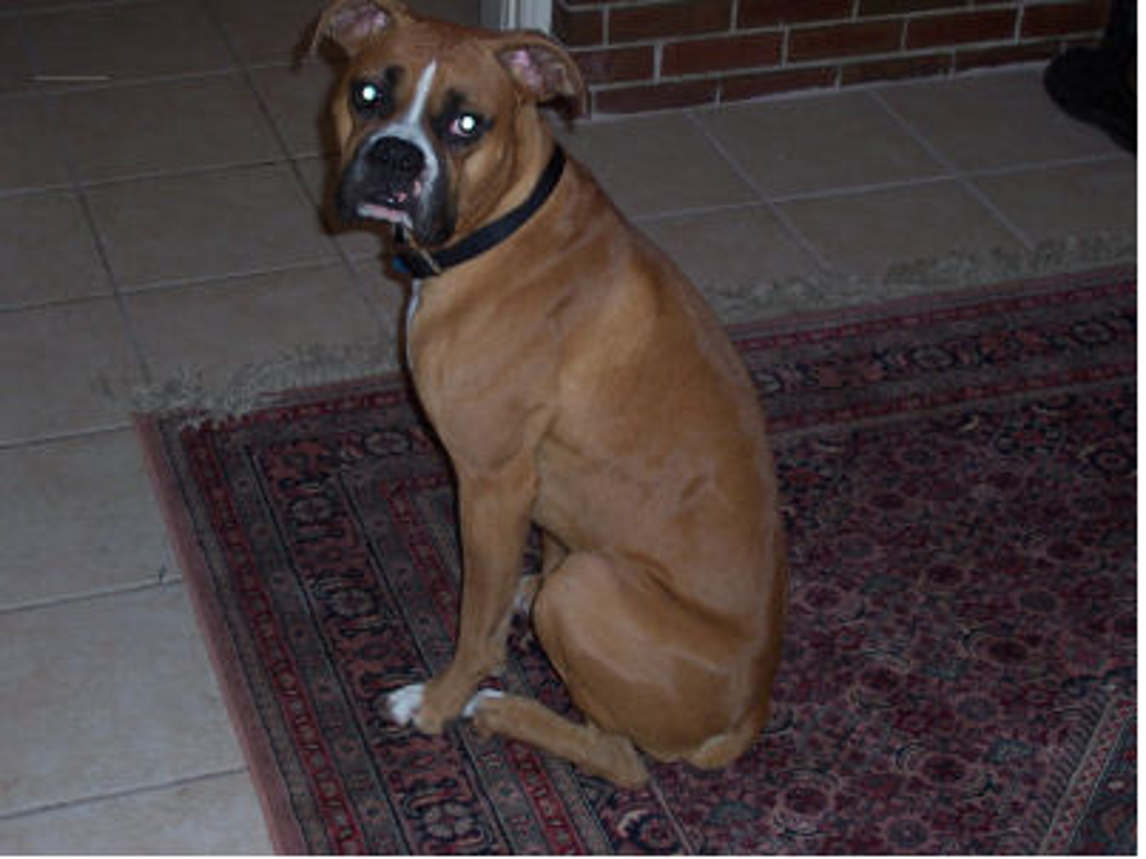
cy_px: 430
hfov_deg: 29.4
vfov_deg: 22.2
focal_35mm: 66
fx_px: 2184
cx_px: 573
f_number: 4
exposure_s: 1/90
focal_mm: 10.8
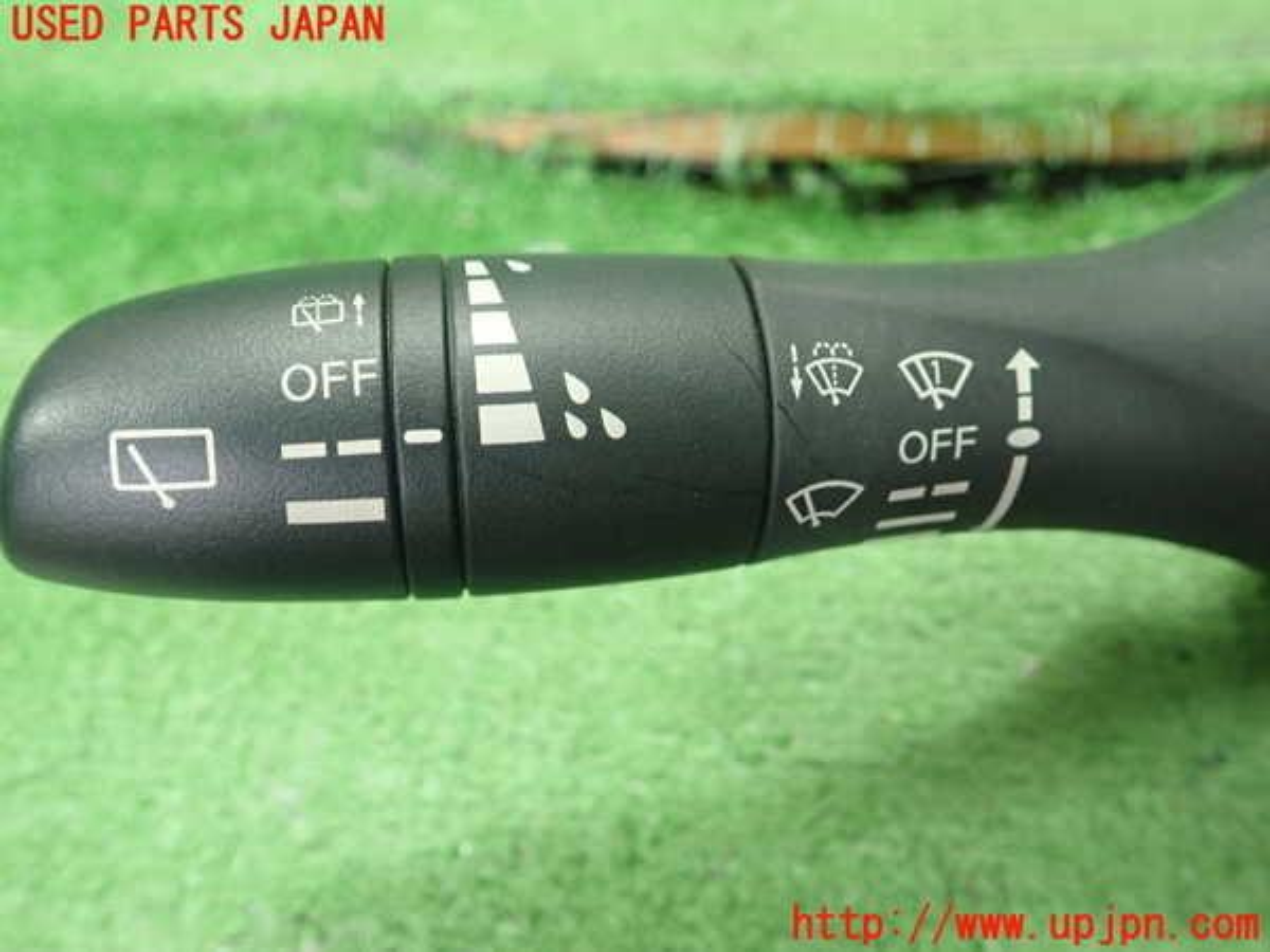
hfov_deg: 60.0
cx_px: 635
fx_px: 1101
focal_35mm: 30
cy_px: 476
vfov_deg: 46.8
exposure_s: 1/125
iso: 640
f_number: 2.3
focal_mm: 5.5
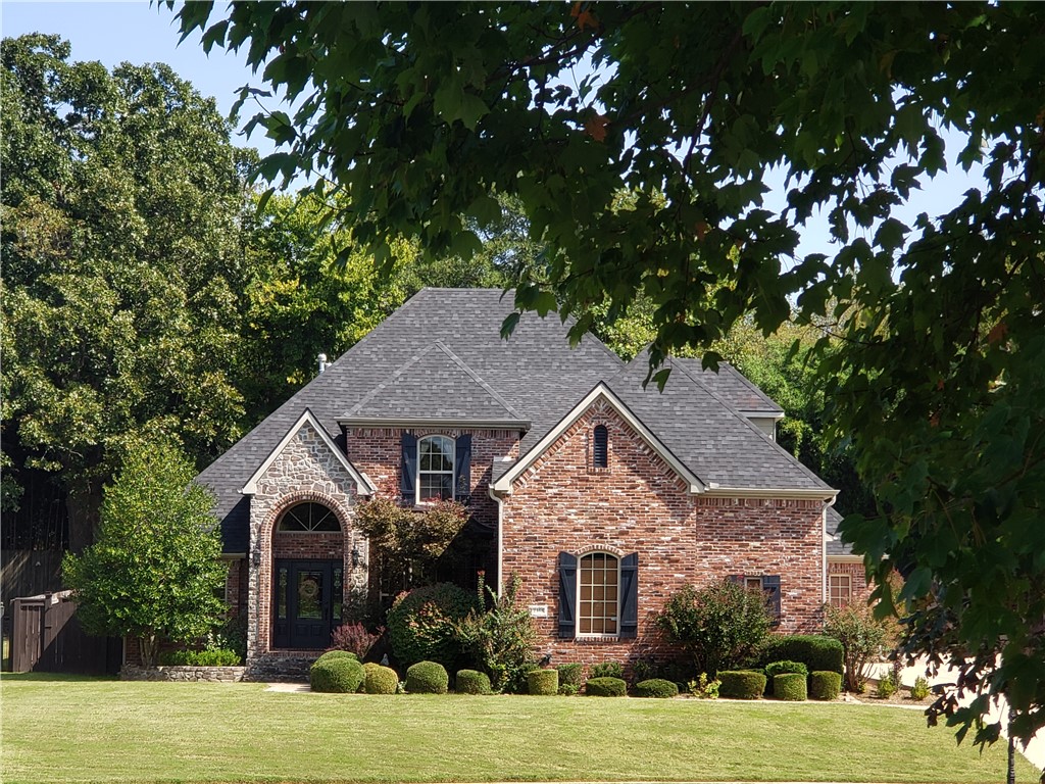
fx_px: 1570
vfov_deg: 28.0
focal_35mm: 52
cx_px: 522
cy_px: 392
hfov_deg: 36.8
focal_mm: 6
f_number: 2.4
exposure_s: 1/336
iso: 32
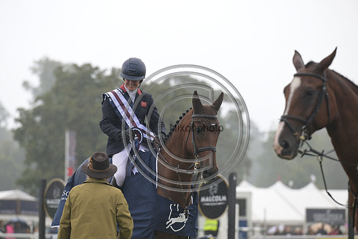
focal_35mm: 200
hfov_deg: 10.3
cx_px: 179
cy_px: 120
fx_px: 1989
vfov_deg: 6.9
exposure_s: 1/1250
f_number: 4.5
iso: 1250
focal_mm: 200
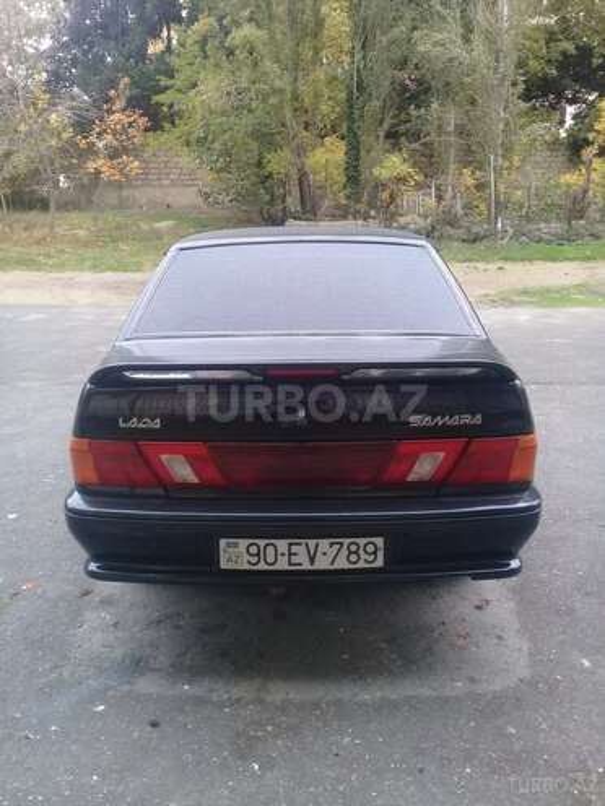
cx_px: 302
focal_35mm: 31
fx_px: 722
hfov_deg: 45.4
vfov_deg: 58.4
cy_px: 403
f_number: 2.2
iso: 80
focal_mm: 3.3
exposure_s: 1/33
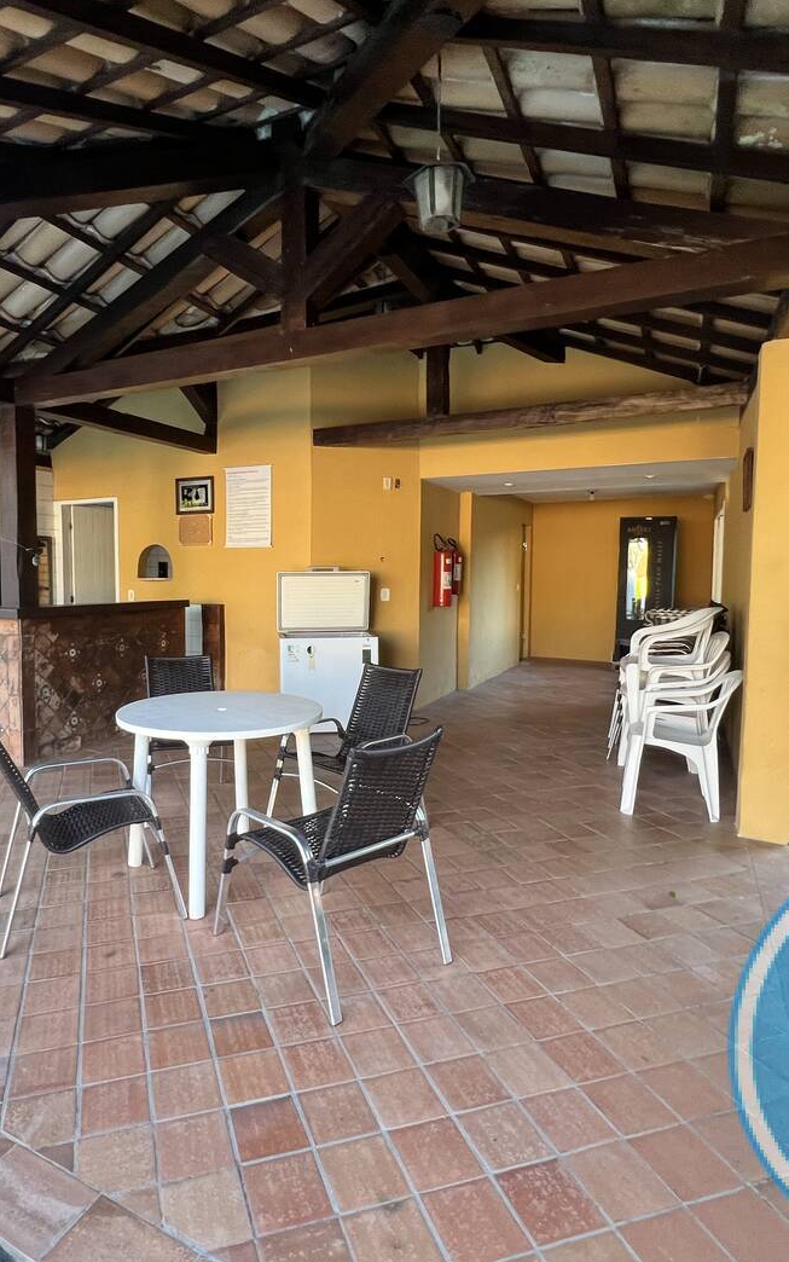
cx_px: 304
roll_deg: -2.1
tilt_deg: -2.9
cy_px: 625
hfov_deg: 61.5
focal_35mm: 19
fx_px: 653
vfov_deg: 88.0
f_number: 1.8
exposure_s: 1/99
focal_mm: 1.57
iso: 125
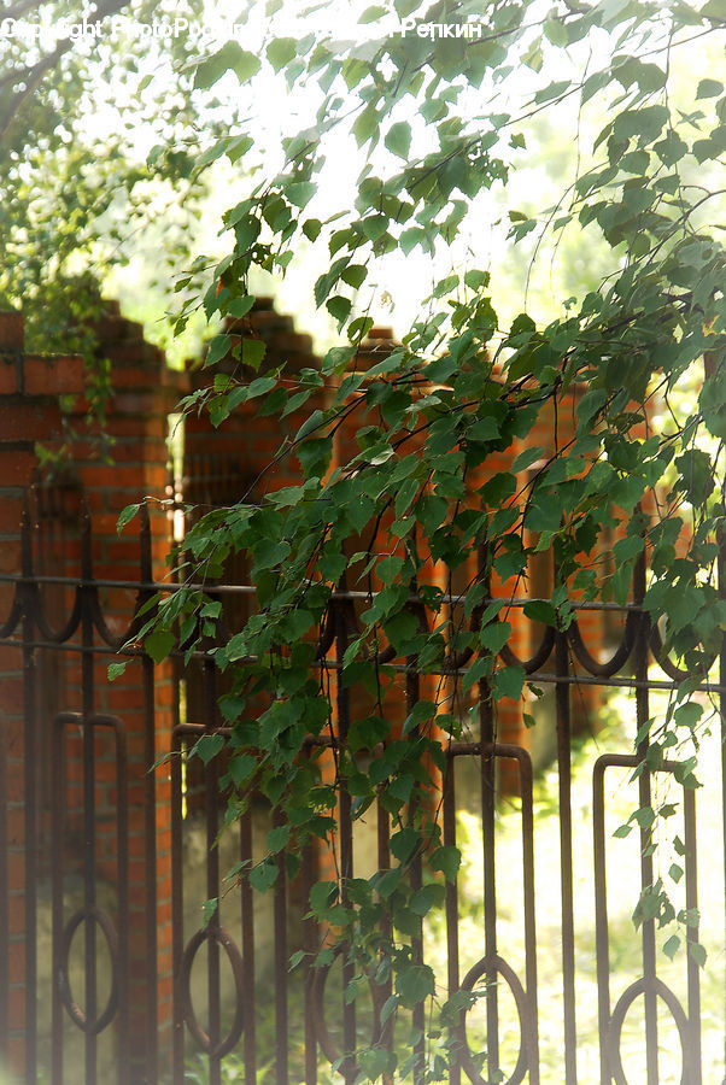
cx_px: 363
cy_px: 542
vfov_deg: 11.8
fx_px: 5251
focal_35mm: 174
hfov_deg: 7.9
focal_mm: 116
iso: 100
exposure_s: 1/15
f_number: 8
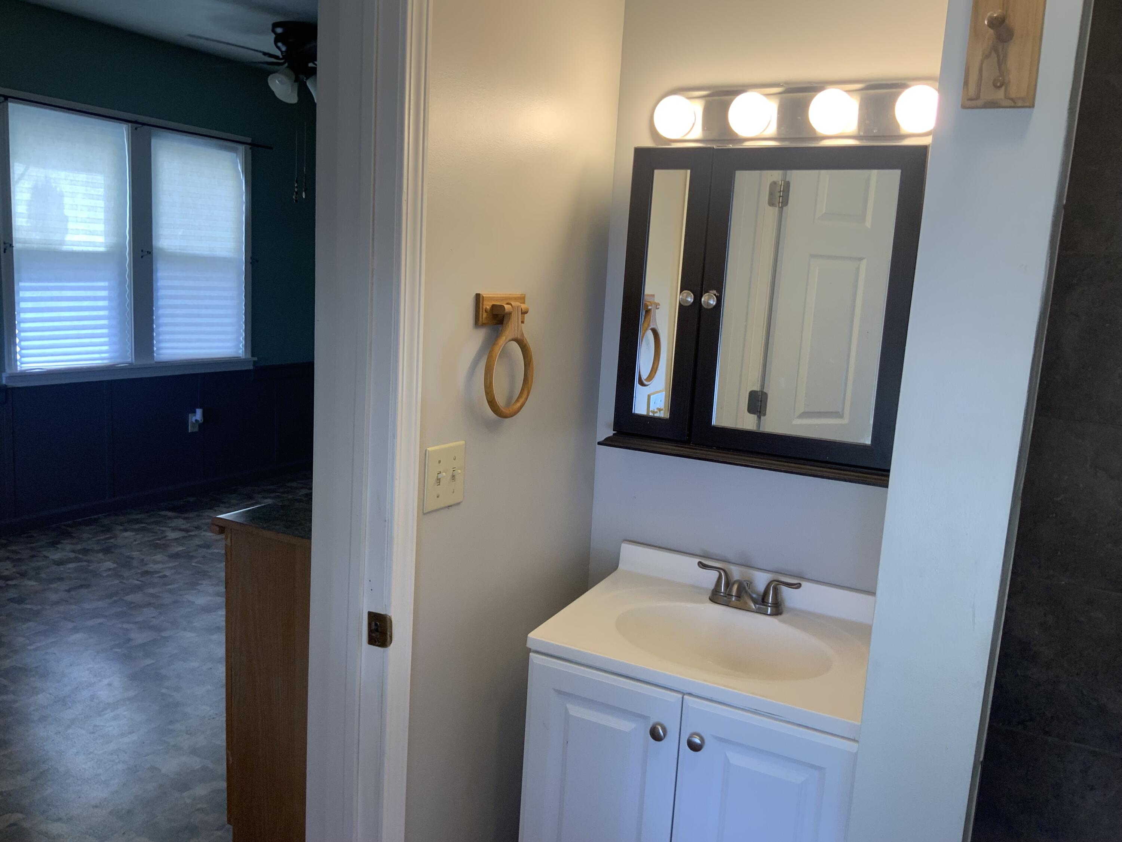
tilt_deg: -7.8
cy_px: 421
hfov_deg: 61.7
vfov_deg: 48.2
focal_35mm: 29
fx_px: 940
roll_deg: -3.8
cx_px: 561
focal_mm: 3
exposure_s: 1/120
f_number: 1.8
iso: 64
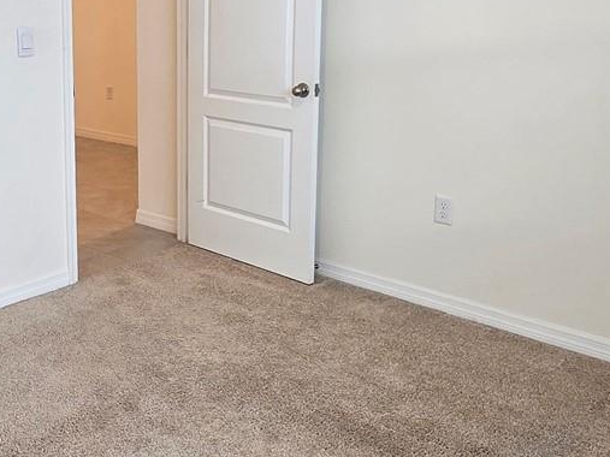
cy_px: 132
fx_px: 722
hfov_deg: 43.7
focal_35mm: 41
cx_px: 124
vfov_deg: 34.6
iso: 100
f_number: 2.2
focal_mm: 2.2
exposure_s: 1/60
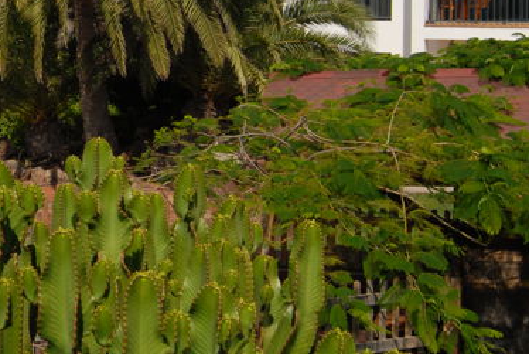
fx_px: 1388
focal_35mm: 94
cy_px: 68
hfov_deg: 20.1
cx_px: -122
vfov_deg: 14.4
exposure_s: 1/320
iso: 100
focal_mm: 23
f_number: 9
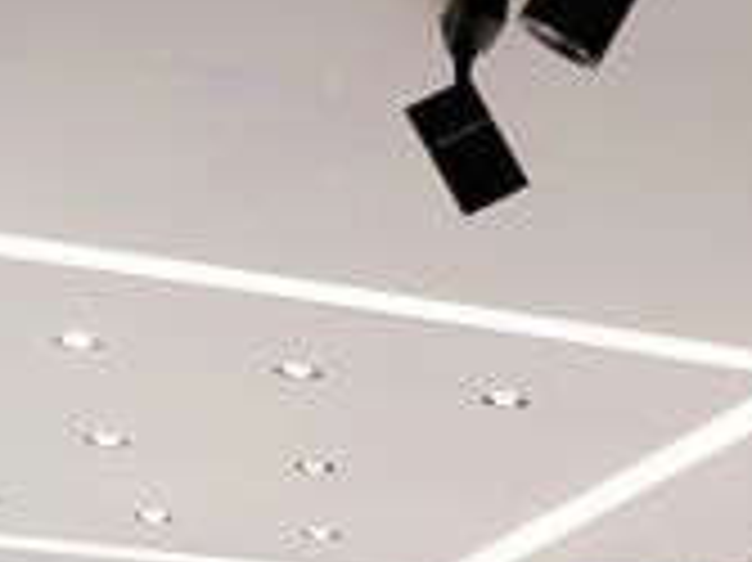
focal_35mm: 111
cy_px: 769
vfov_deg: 12.8
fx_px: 2410
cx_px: 1216
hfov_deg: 15.9
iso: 80
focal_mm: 3.96
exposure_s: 1/33.3
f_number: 1.8
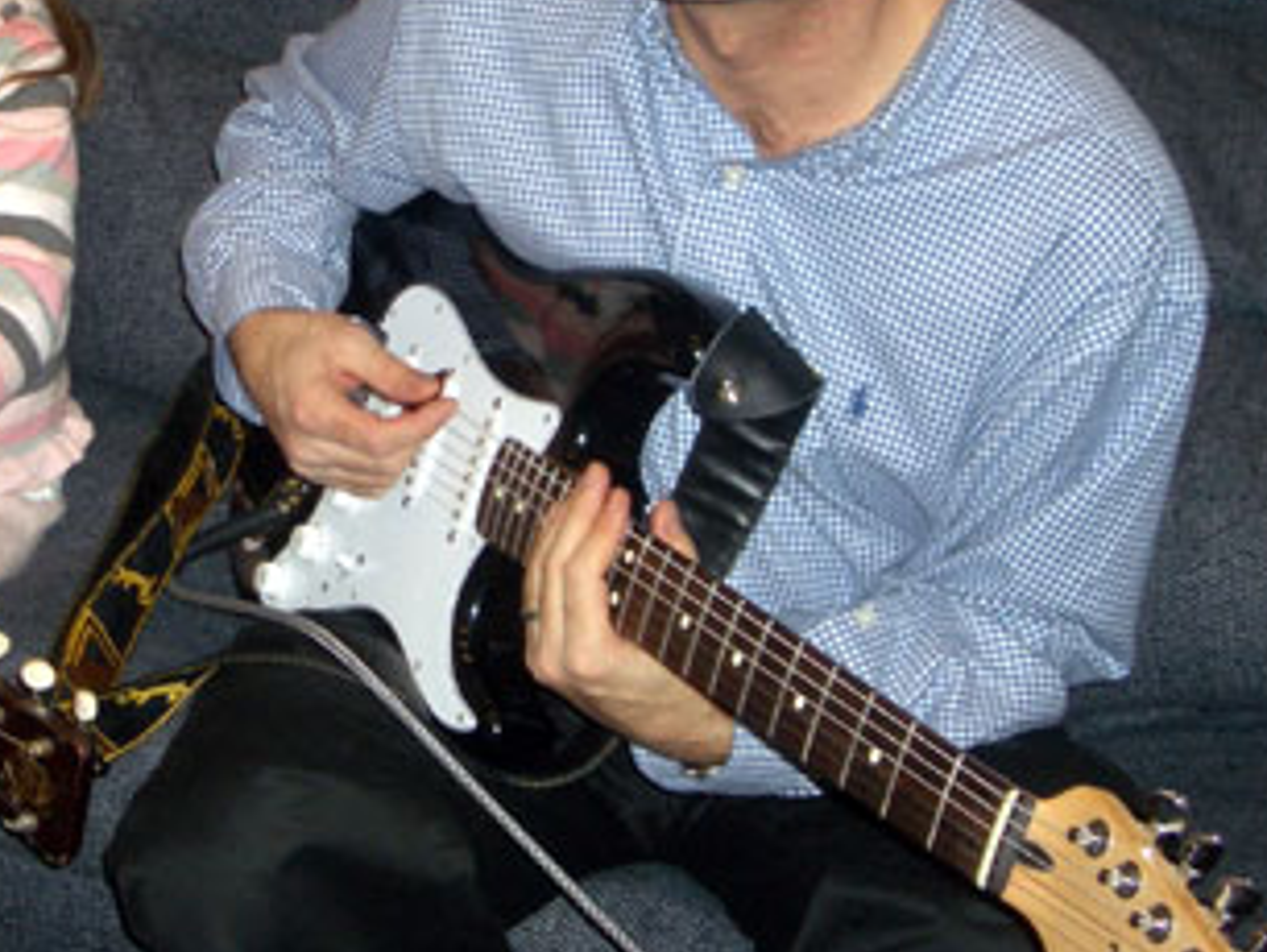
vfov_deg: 18.3
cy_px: 217
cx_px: 344
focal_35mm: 80
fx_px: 2930
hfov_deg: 24.2
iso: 100
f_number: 3.1
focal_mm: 8.2
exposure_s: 1/60
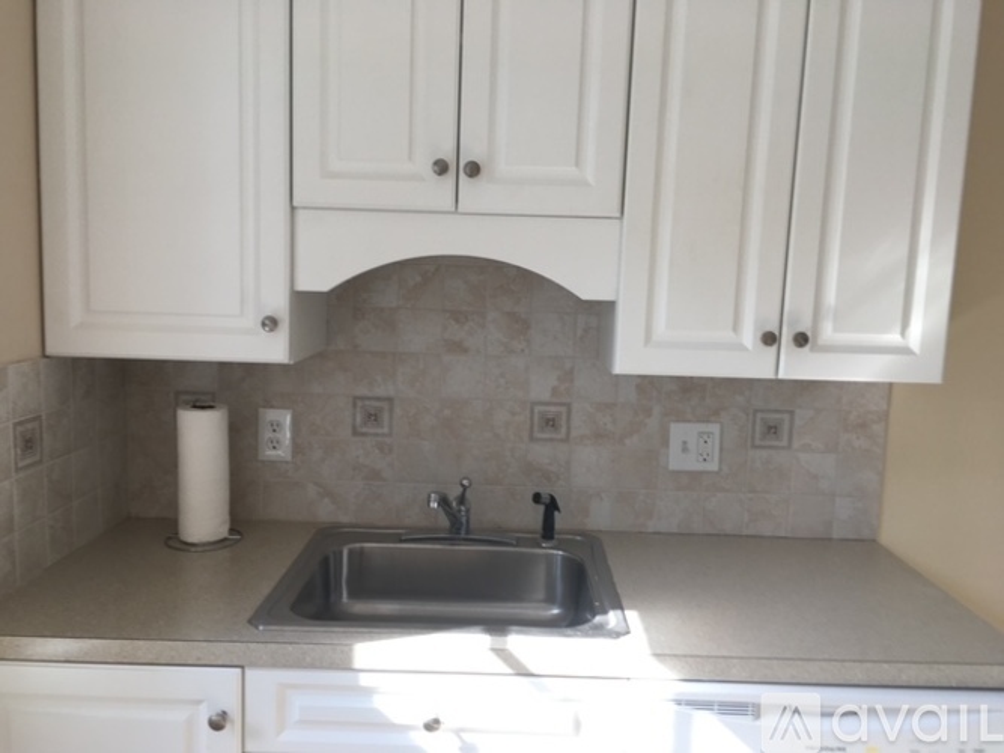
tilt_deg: -5.0
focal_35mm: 29
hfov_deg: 61.7
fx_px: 841
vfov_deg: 48.2
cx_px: 502
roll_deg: -4.6
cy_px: 376
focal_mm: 4.15
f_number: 2.2
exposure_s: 1/120
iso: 25
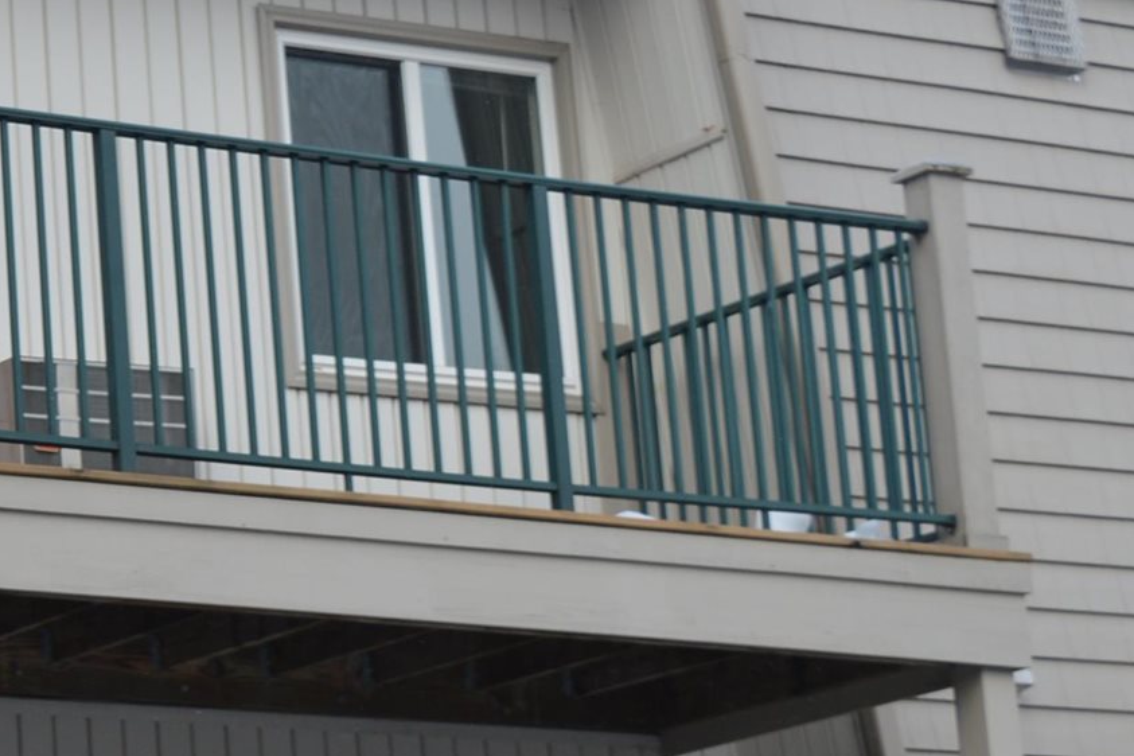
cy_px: 566
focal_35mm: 142
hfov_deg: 13.7
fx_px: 4473
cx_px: -476
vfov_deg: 9.6
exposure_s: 1/125
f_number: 5.6
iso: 100
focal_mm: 26
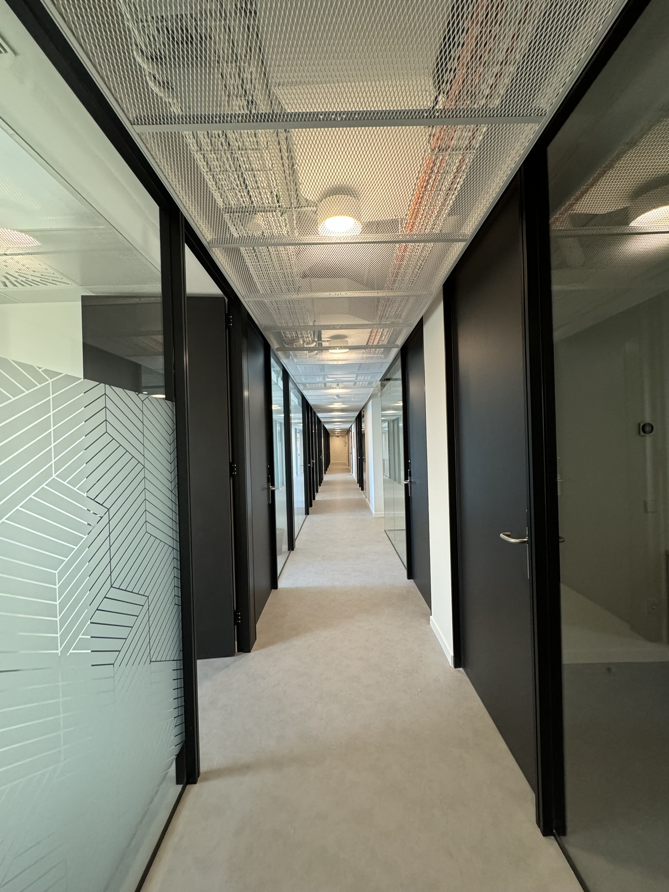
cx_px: 334
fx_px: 361
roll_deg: +1.6
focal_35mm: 14
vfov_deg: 102.1
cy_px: 446
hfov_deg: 85.7
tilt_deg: +1.2
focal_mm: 2.22
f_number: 2.2
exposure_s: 1/69
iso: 320
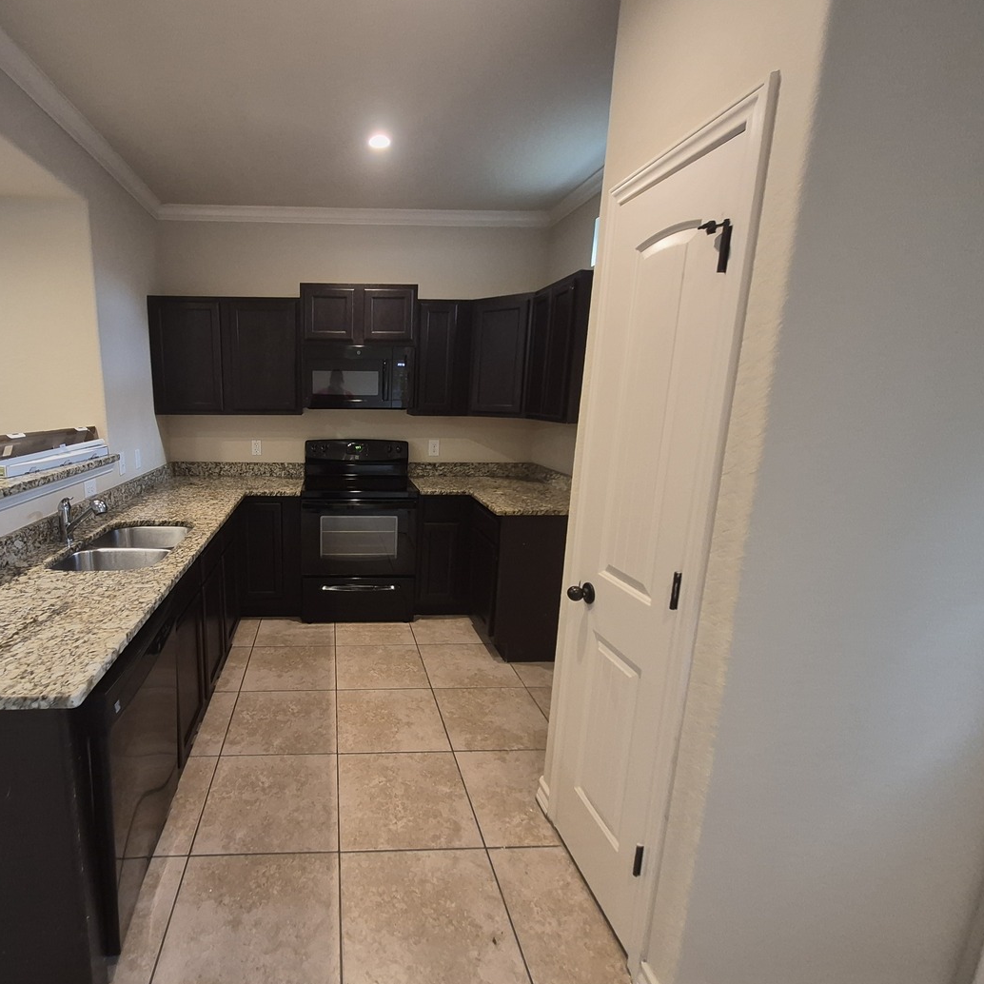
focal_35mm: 16
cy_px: 500
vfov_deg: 87.4
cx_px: 363
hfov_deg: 85.5
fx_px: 515
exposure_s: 1/60
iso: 400
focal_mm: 1.74
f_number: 2.2
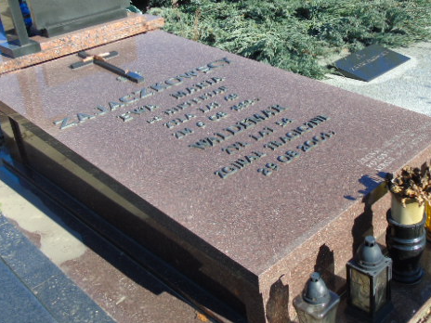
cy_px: 119
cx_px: 272
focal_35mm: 40
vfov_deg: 35.7
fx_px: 498
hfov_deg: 46.3
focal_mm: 5.2
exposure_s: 1/320
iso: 80
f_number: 3.6
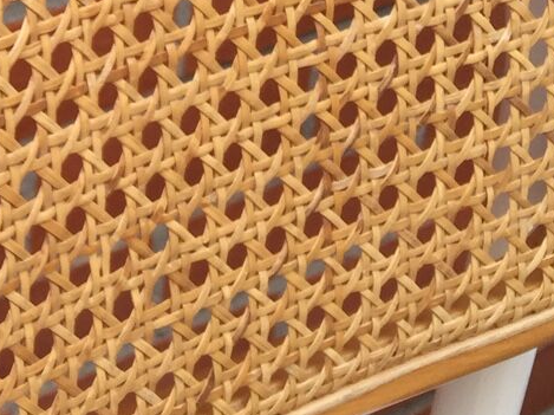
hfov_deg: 17.1
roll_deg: +2.1
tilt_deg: -28.3
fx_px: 1615
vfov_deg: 14.5
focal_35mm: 101
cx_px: -337
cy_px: 48
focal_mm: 4.15
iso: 32
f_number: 2.2
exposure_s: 1/350
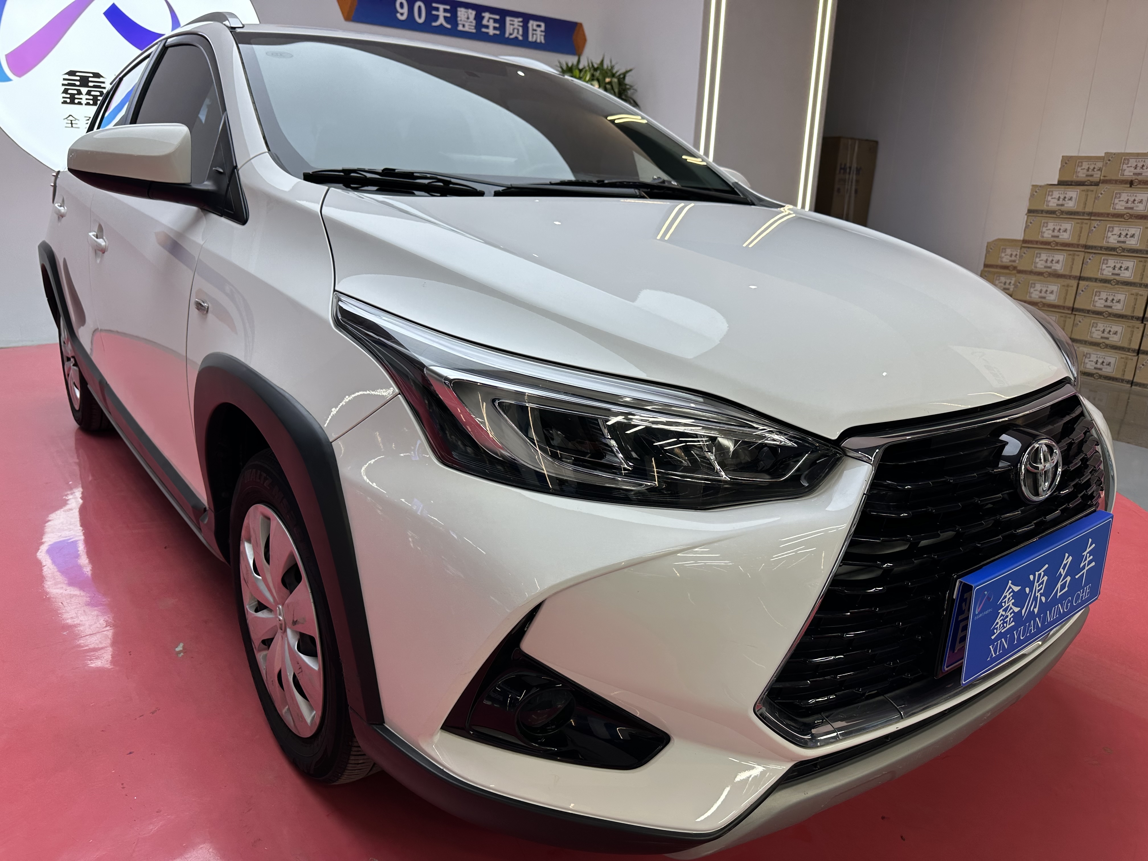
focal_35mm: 24
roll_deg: -2.5
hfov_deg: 71.6
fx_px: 796
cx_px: 574
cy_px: 430
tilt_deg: -16.0
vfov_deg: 56.8
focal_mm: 6.86
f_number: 1.78
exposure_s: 1/135
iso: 64
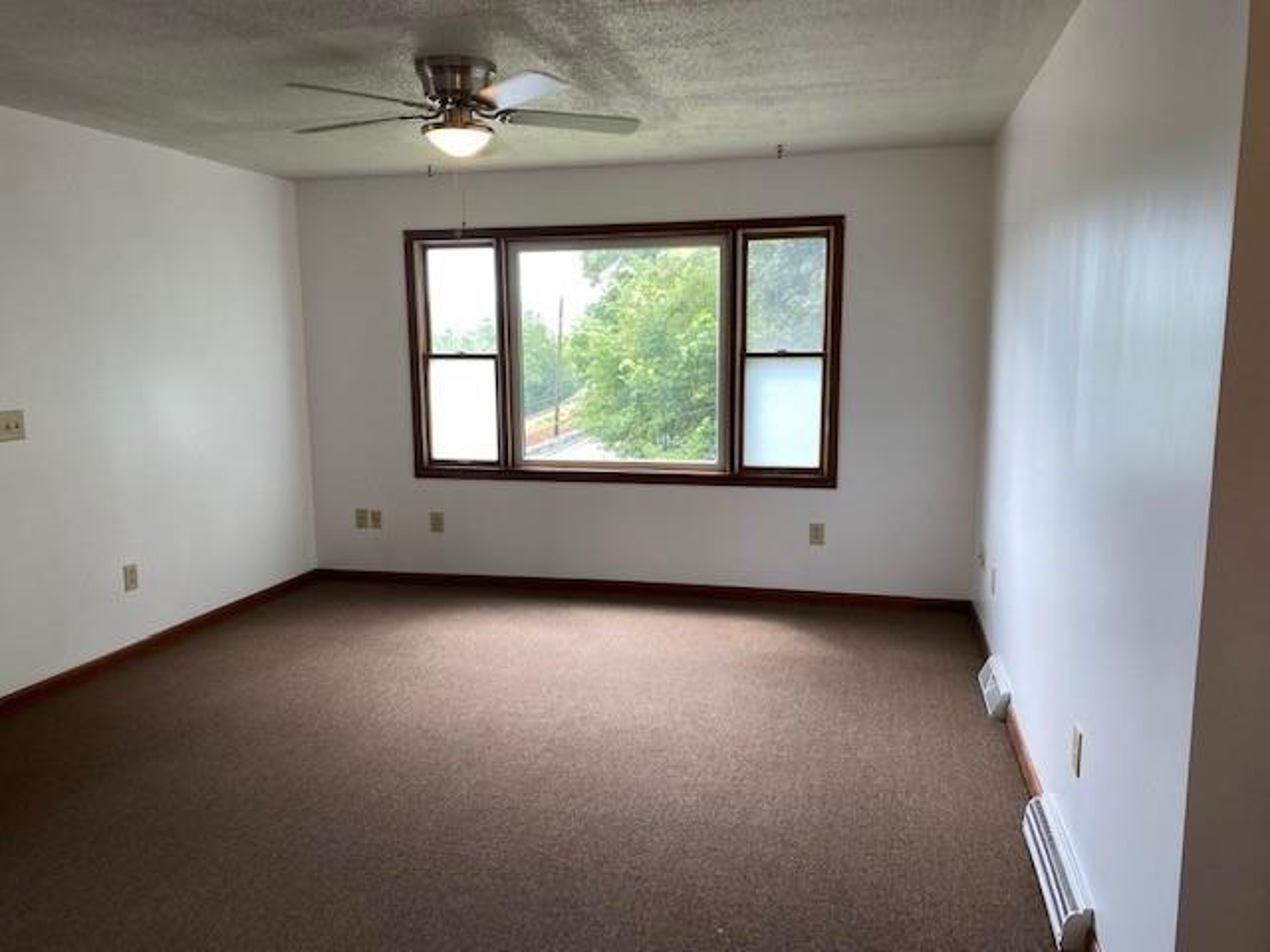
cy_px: 476
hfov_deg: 67.3
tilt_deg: -7.6
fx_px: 954
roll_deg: +0.1
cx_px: 635
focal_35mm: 26
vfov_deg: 53.1
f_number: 1.8
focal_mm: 4.25
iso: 50
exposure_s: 1/120
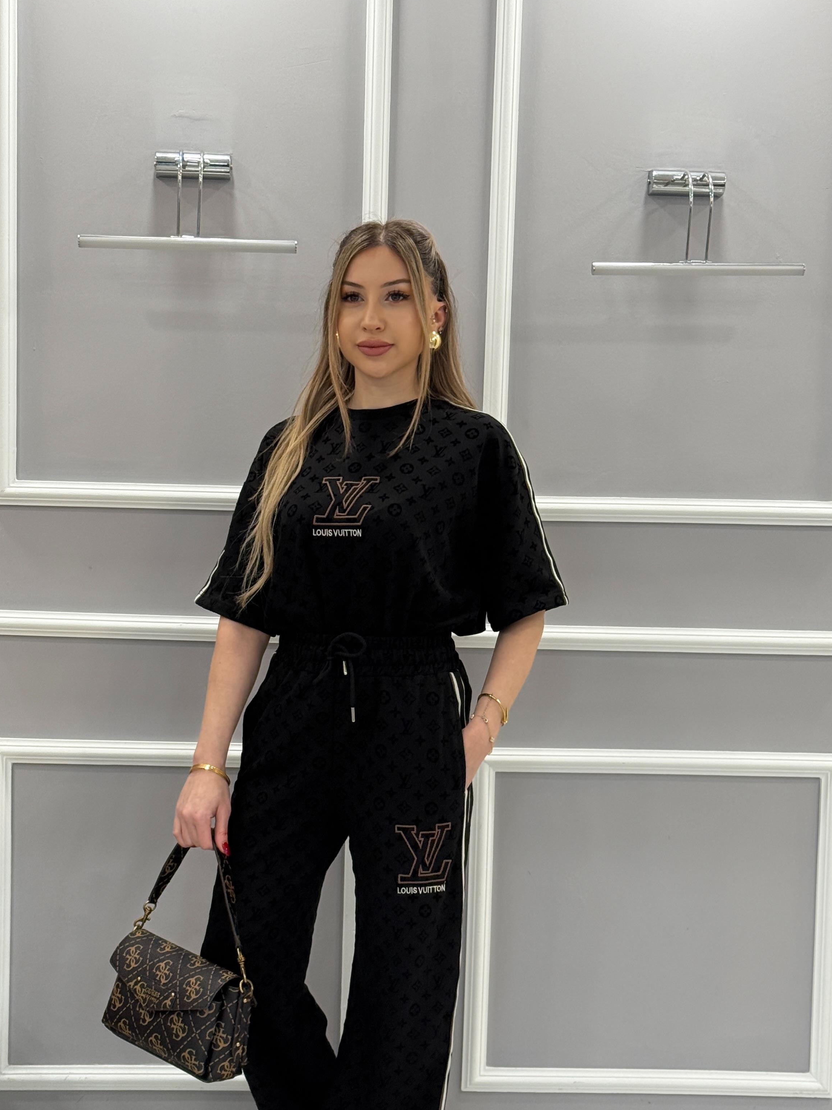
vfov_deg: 30.6
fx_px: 2019
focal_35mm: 63
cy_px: 677
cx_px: 389
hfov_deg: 23.3
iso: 100
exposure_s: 1/100
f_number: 1.78
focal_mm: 6.76
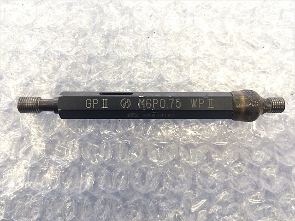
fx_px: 247
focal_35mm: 29
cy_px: 110
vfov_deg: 48.2
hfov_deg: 61.7
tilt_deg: -83.7
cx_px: 148
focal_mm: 4.15
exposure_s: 1/30
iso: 80
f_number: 2.2
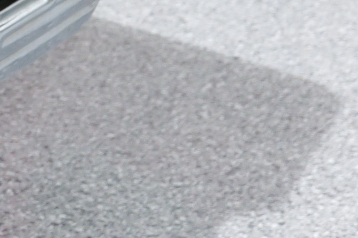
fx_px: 1531
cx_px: -741
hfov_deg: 9.8
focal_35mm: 154
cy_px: -355
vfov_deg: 8.1
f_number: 3.5
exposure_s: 1/60
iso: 640
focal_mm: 20
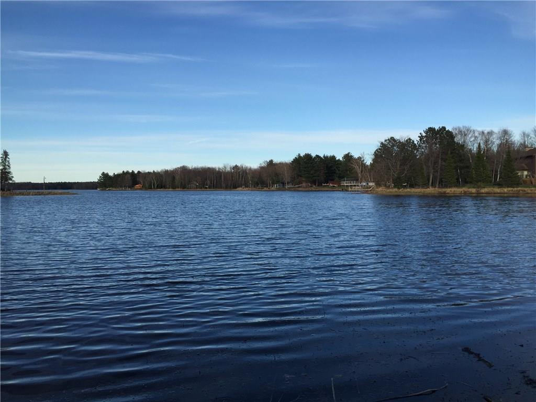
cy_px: 201
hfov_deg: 61.7
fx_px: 449
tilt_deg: -2.0
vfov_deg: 48.2
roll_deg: +0.6
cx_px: 268
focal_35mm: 29
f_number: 2.2
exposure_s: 1/1199
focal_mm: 4.15
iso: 32
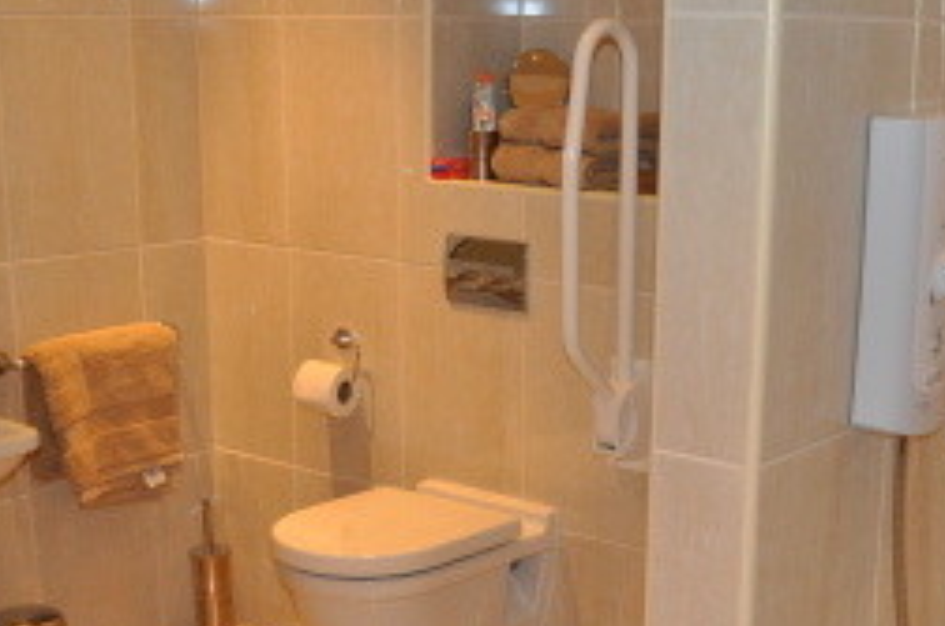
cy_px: 472
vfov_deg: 22.0
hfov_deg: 32.8
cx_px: 578
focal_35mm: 61
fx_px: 1598
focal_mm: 20
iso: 800
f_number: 3.8
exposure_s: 1/60
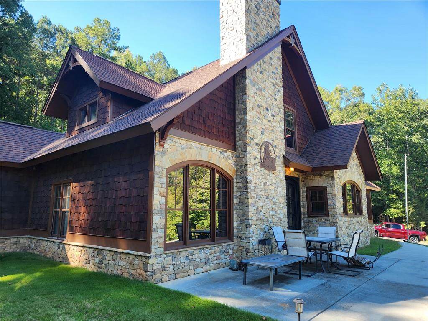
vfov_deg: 58.9
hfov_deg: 73.9
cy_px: 160
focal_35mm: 23
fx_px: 284
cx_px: 214
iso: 20
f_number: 1.8
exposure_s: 1/222
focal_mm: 5.4
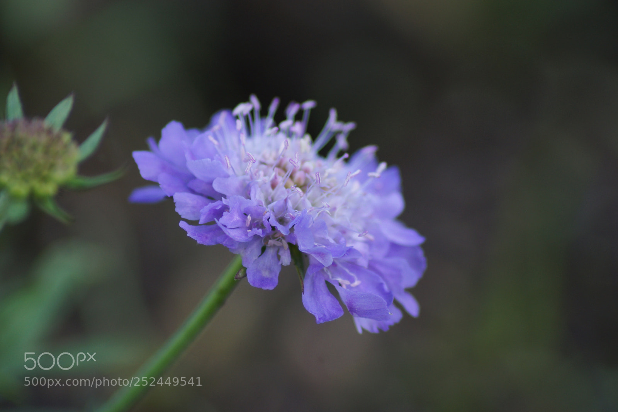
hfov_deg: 4.6
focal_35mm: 450
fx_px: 7723
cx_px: 309
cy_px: 206
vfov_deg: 3.1
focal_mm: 300
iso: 200
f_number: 5.6
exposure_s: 1/200
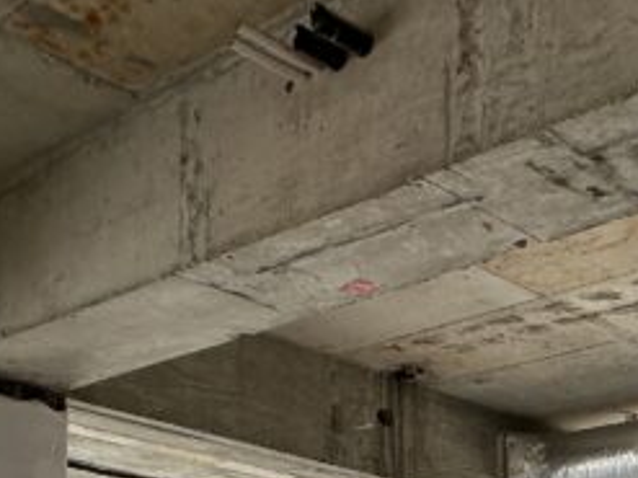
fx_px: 1068
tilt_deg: +2.2
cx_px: 814
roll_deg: -0.3
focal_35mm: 58
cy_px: 716
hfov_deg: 28.0
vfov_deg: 21.3
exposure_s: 1/143
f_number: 2.2
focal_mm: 2.22
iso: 40
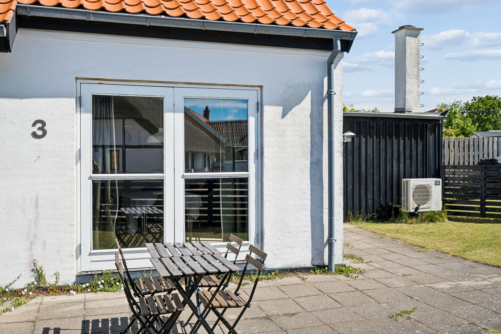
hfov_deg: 54.4
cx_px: 250
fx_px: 487
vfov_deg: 37.9
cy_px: 167
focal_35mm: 35
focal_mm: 35
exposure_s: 1/500
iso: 200
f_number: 8
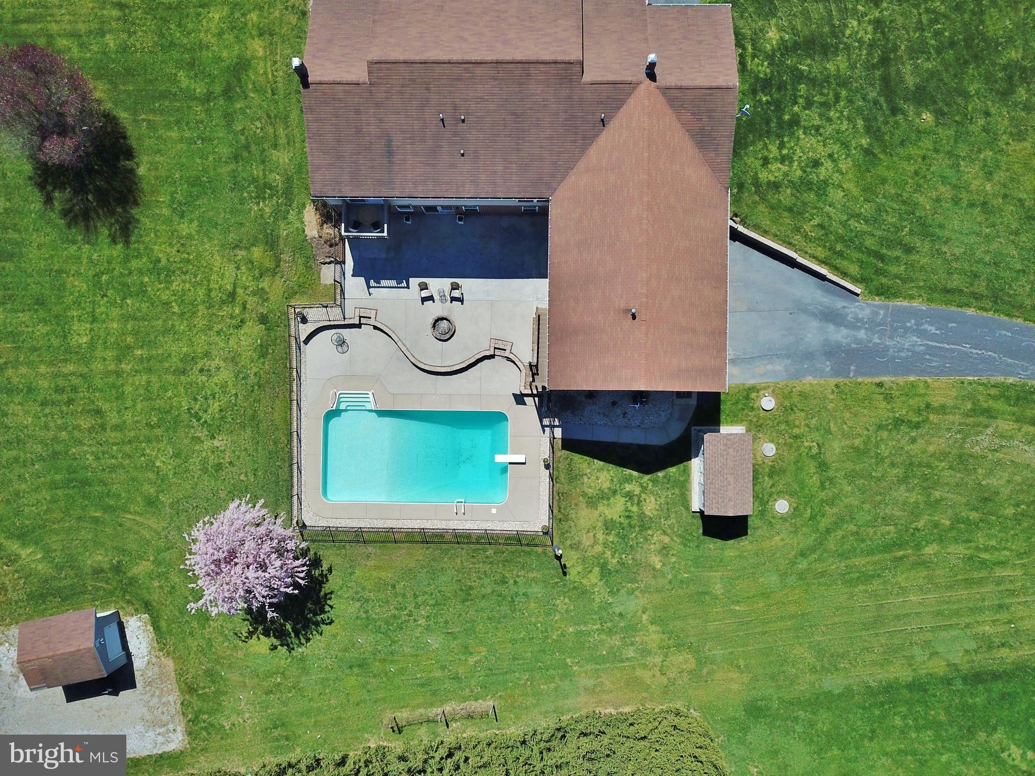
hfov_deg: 67.3
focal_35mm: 26
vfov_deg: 53.1
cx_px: 518
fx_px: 777
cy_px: 388
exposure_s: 1/1873
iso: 100
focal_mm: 4.73
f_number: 2.2
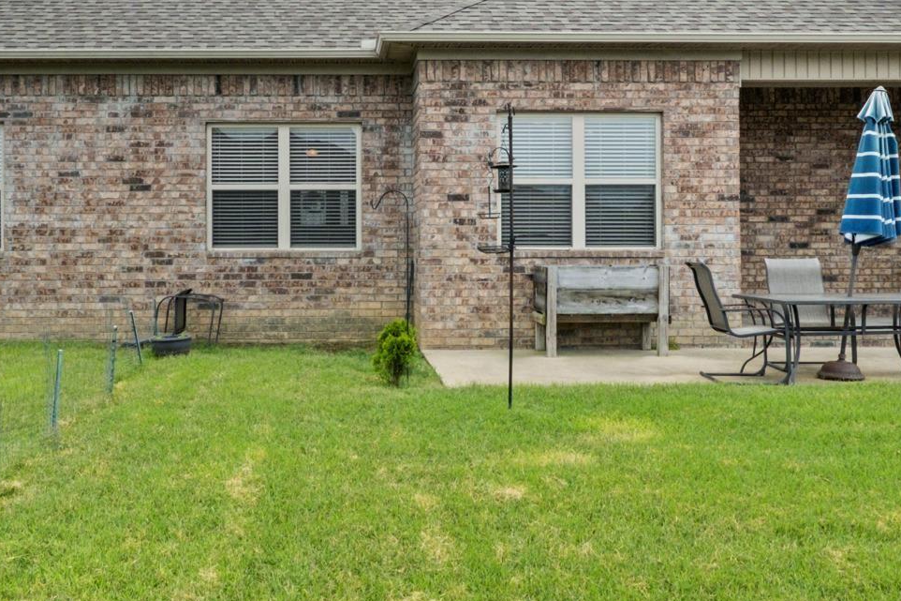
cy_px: 240
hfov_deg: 49.3
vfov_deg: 34.1
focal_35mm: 39
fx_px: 976
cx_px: 367
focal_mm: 10
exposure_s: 1/400
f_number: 9
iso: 400
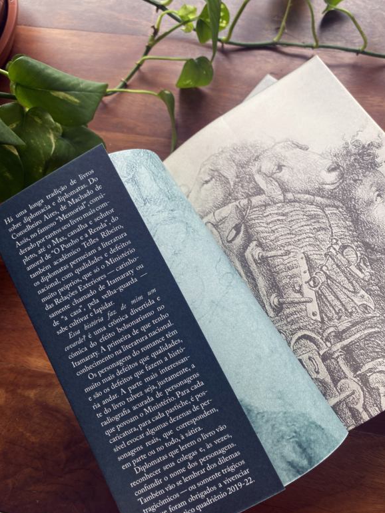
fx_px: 400
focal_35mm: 27
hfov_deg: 51.4
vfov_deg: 65.3
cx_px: 199
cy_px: 256
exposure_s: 1/122
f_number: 1.8
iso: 40
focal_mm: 4.25
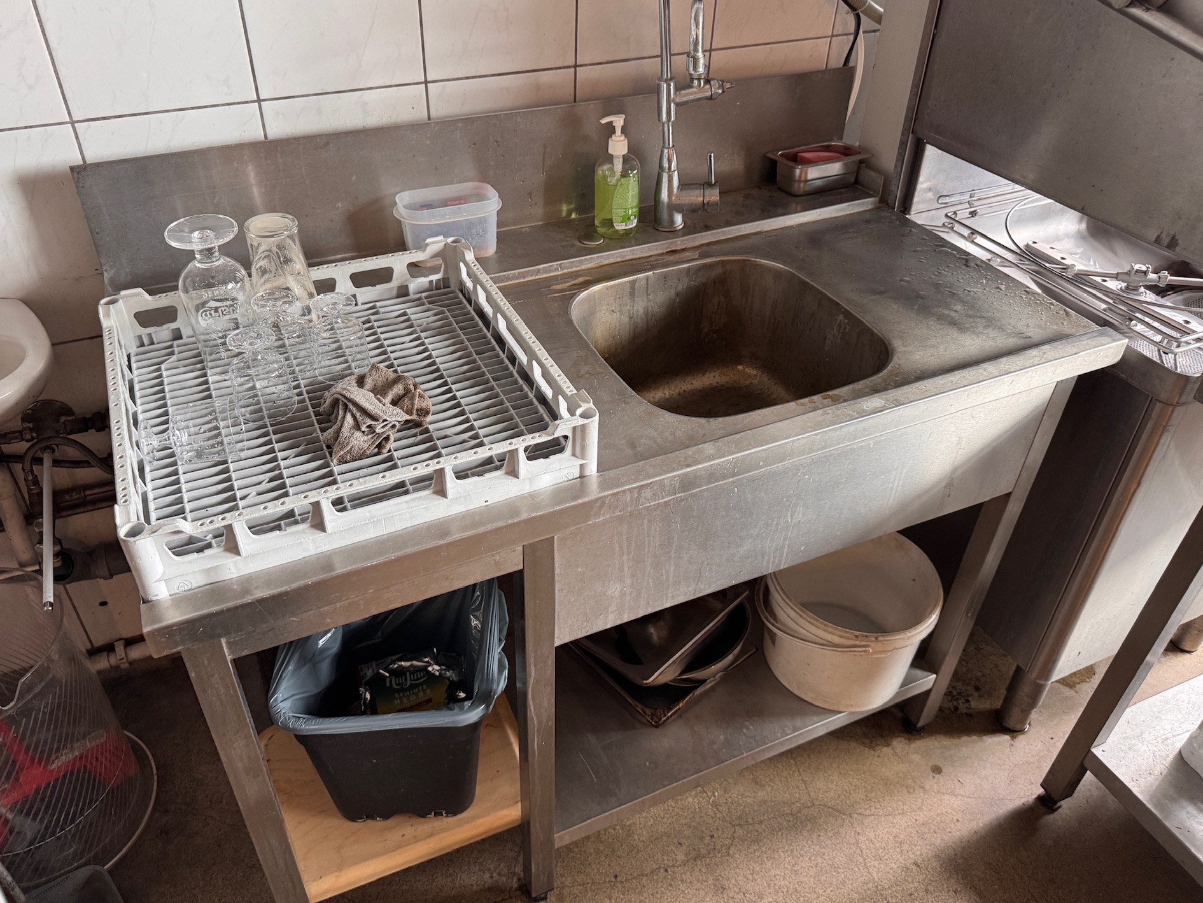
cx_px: 577
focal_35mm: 26
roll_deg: -1.4
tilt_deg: -35.3
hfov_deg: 67.3
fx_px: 904
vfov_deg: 53.1
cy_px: 436
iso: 250
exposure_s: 1/50
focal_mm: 6.76
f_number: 1.78
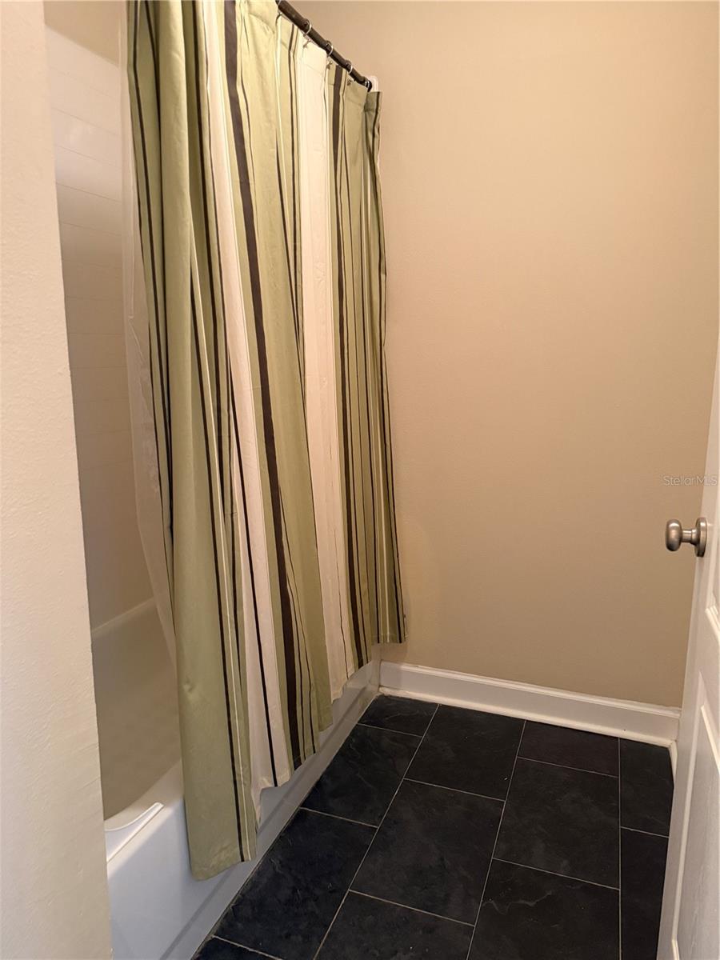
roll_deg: +0.0
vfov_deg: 71.6
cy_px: 480
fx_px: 666
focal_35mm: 24
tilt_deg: -9.8
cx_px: 360
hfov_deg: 56.8
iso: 640
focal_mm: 6.76
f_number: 1.78
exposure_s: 1/60
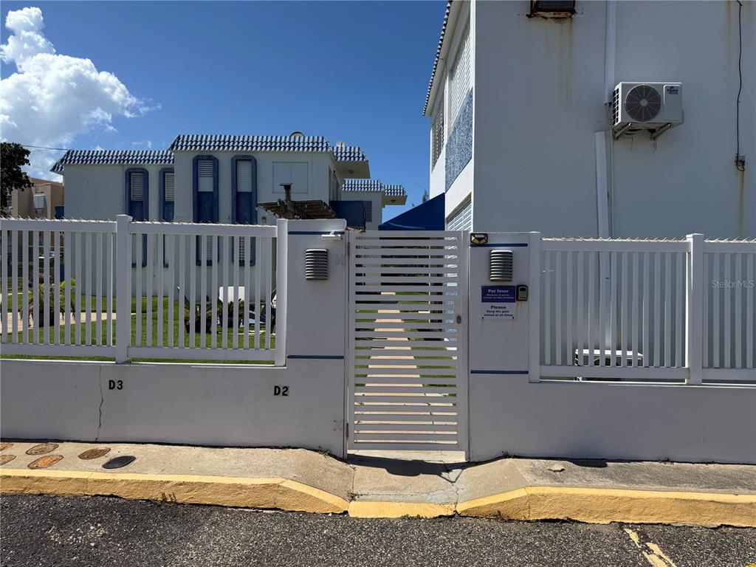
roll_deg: -1.1
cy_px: 284
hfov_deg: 71.6
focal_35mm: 24
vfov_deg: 56.8
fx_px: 524
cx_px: 378
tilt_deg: +0.4
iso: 80
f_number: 1.78
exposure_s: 1/7353
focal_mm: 6.76
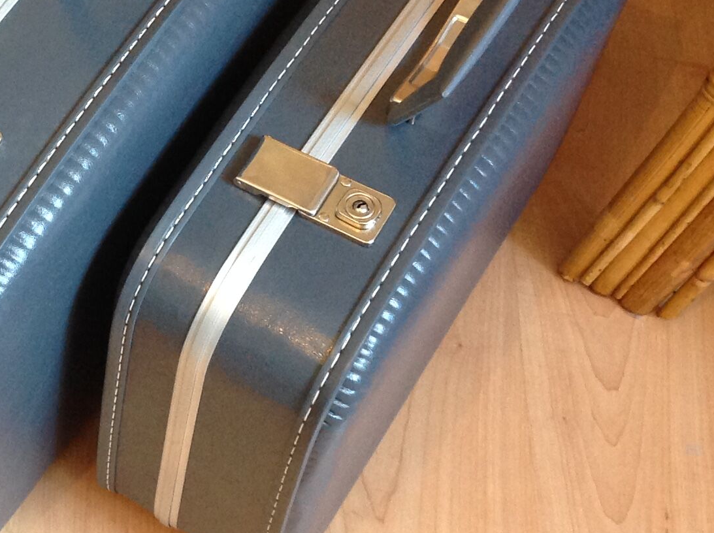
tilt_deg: -54.6
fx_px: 1709
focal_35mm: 83
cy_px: 200
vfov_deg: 17.7
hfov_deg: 22.5
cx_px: -35
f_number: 2.4
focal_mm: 4.28
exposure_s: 1/15
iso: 160
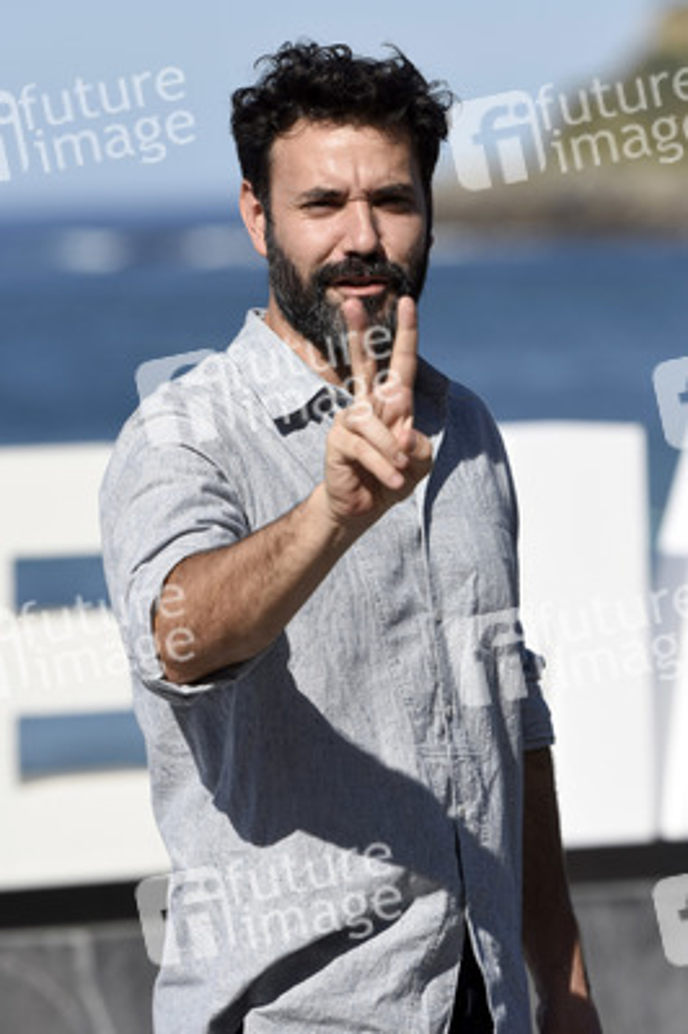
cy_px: 517
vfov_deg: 8.9
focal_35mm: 232
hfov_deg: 5.9
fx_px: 6676
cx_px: 344
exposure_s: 1/4000
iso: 200
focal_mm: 155
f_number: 4
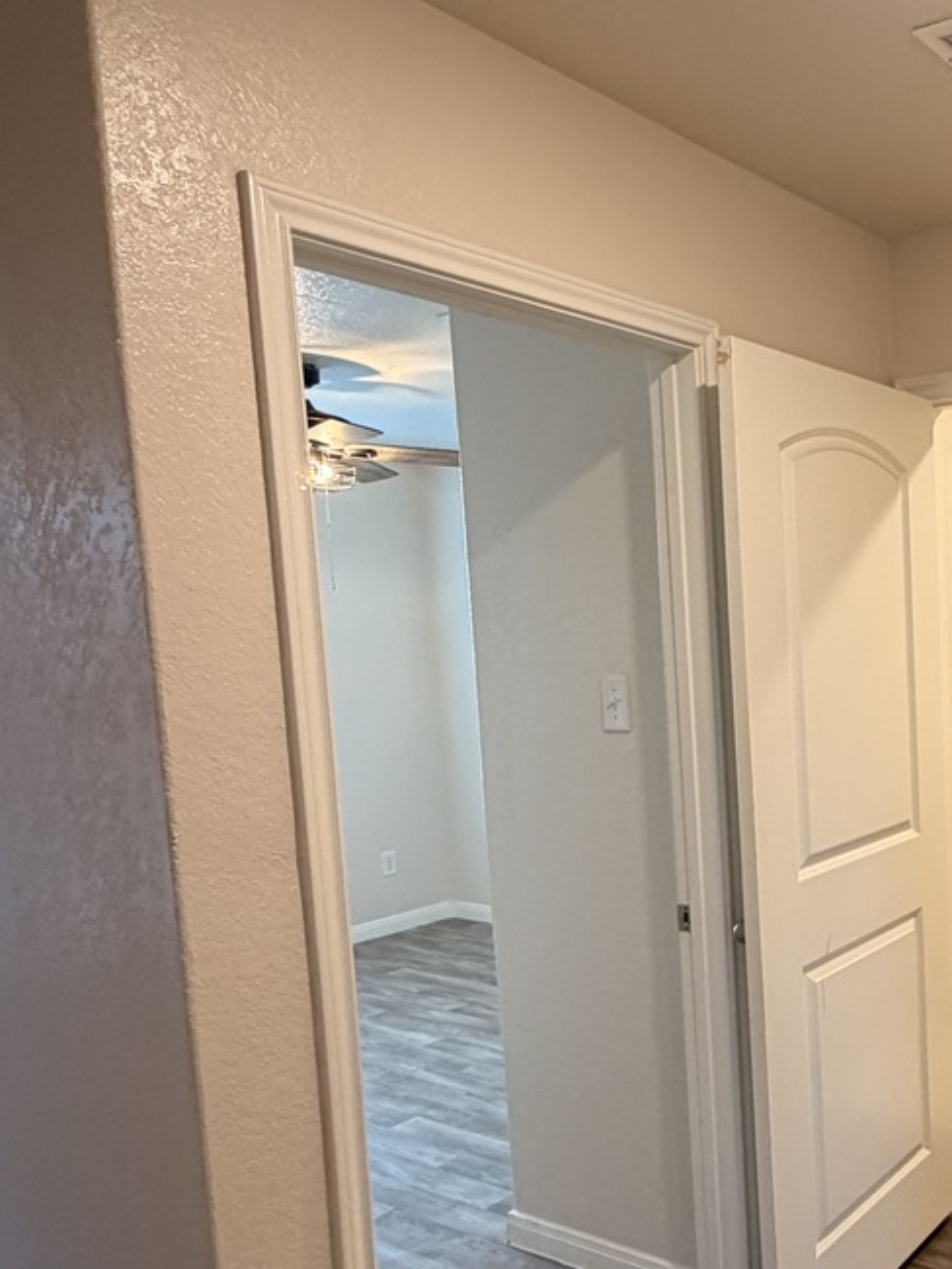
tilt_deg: -5.1
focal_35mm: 31
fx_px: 1136
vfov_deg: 58.0
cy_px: 736
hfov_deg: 39.6
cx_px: 970
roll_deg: +1.8
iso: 250
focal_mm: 2.22
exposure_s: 1/60
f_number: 2.2
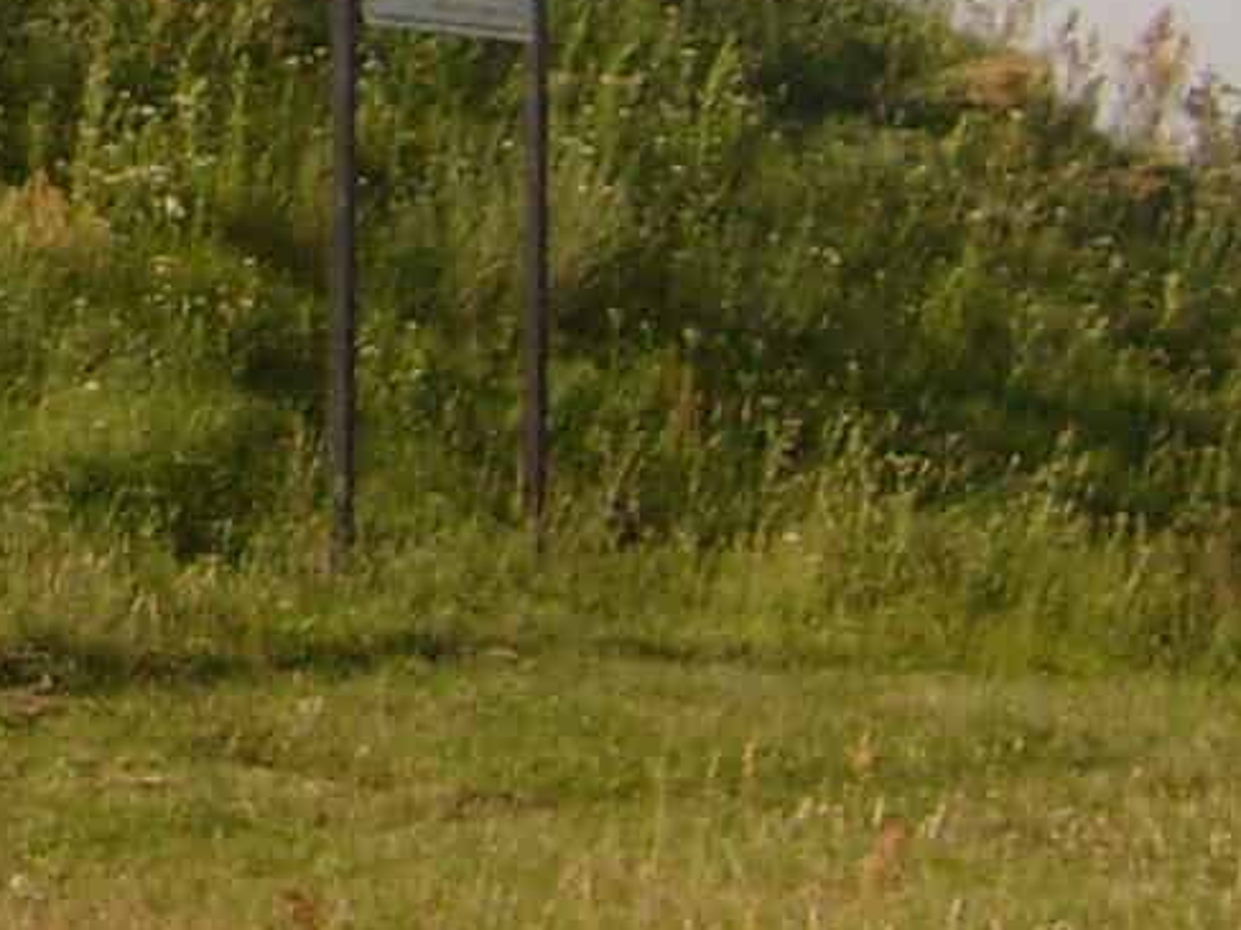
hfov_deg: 10.0
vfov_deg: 7.8
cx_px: -1195
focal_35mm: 184
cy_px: -690
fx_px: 6595
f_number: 7.1
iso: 100
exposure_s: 1/350
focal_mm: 5.8
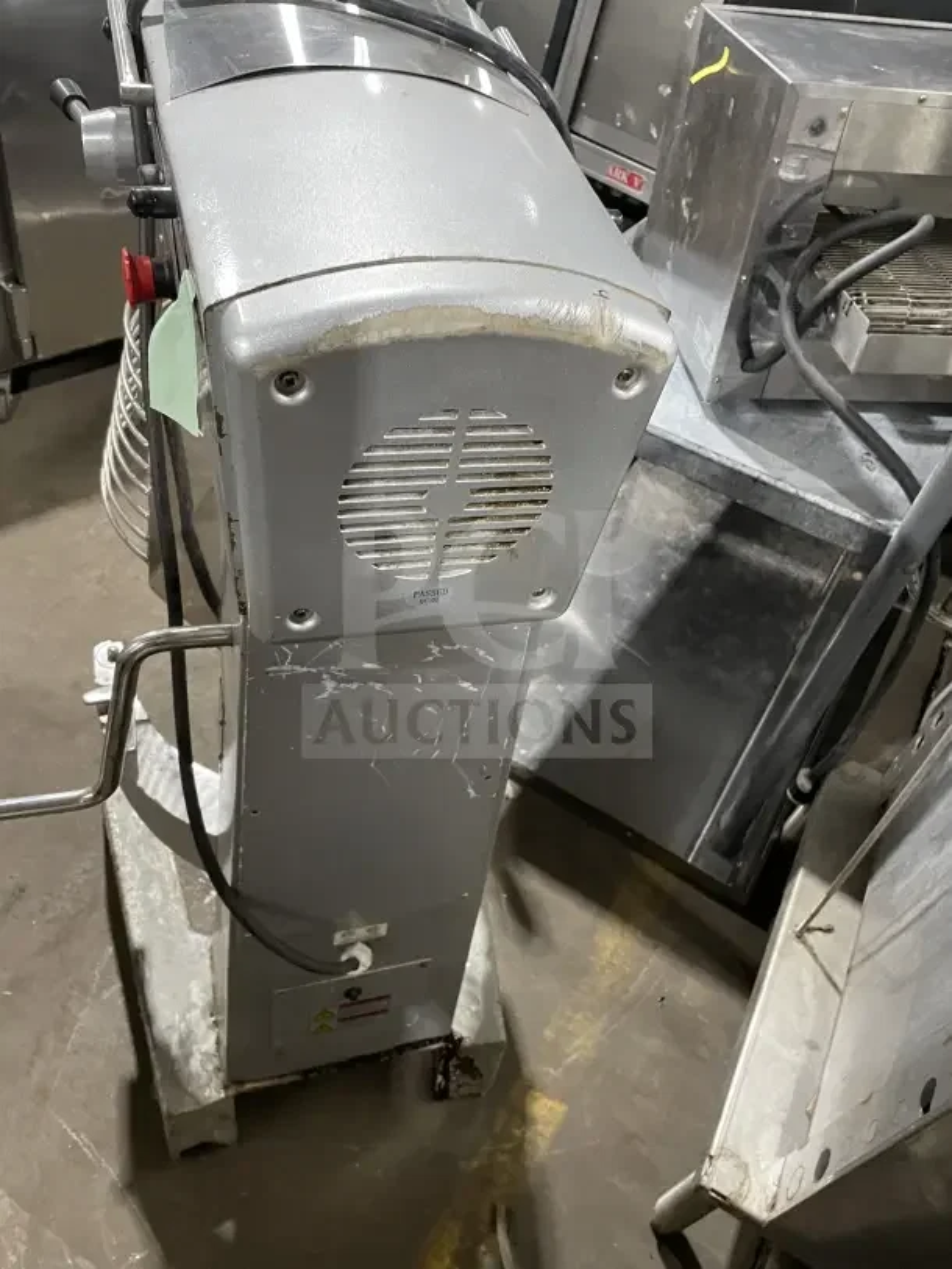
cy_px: 634
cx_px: 476
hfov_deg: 53.1
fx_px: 953
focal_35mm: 26
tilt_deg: -45.2
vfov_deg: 67.3
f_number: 1.6
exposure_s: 1/60
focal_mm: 4.2
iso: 400
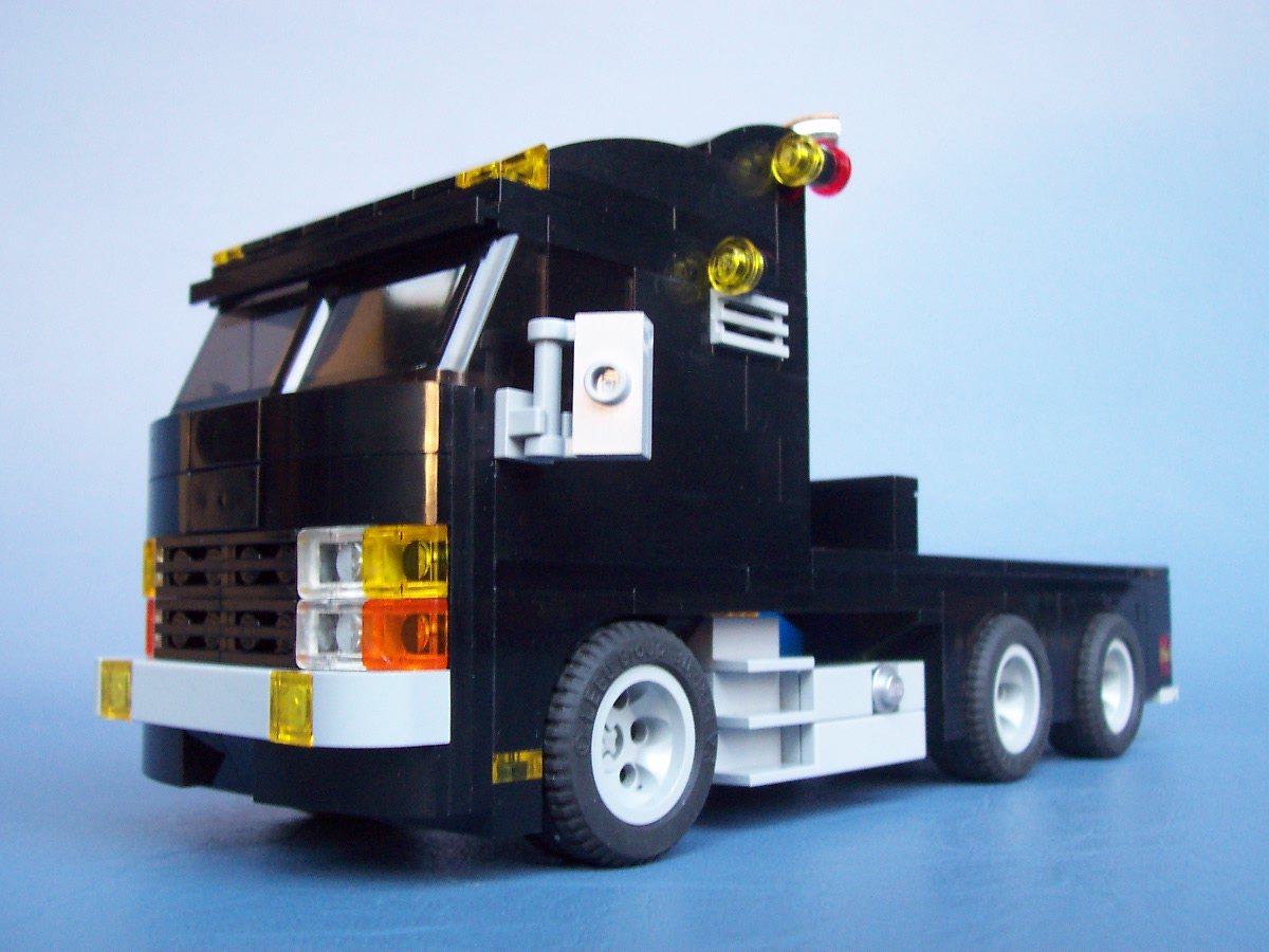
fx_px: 1356
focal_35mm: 37
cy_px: 476
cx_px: 634
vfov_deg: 38.7
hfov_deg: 50.1
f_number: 2.8
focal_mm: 5.6
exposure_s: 1/20
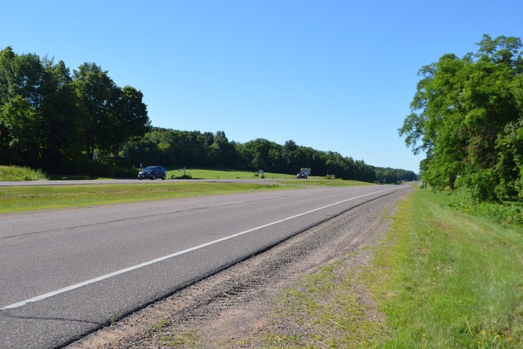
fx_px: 537
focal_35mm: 37
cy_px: 168
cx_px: 286
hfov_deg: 51.8
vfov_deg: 35.9
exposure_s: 1/250
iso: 100
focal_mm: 18
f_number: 8
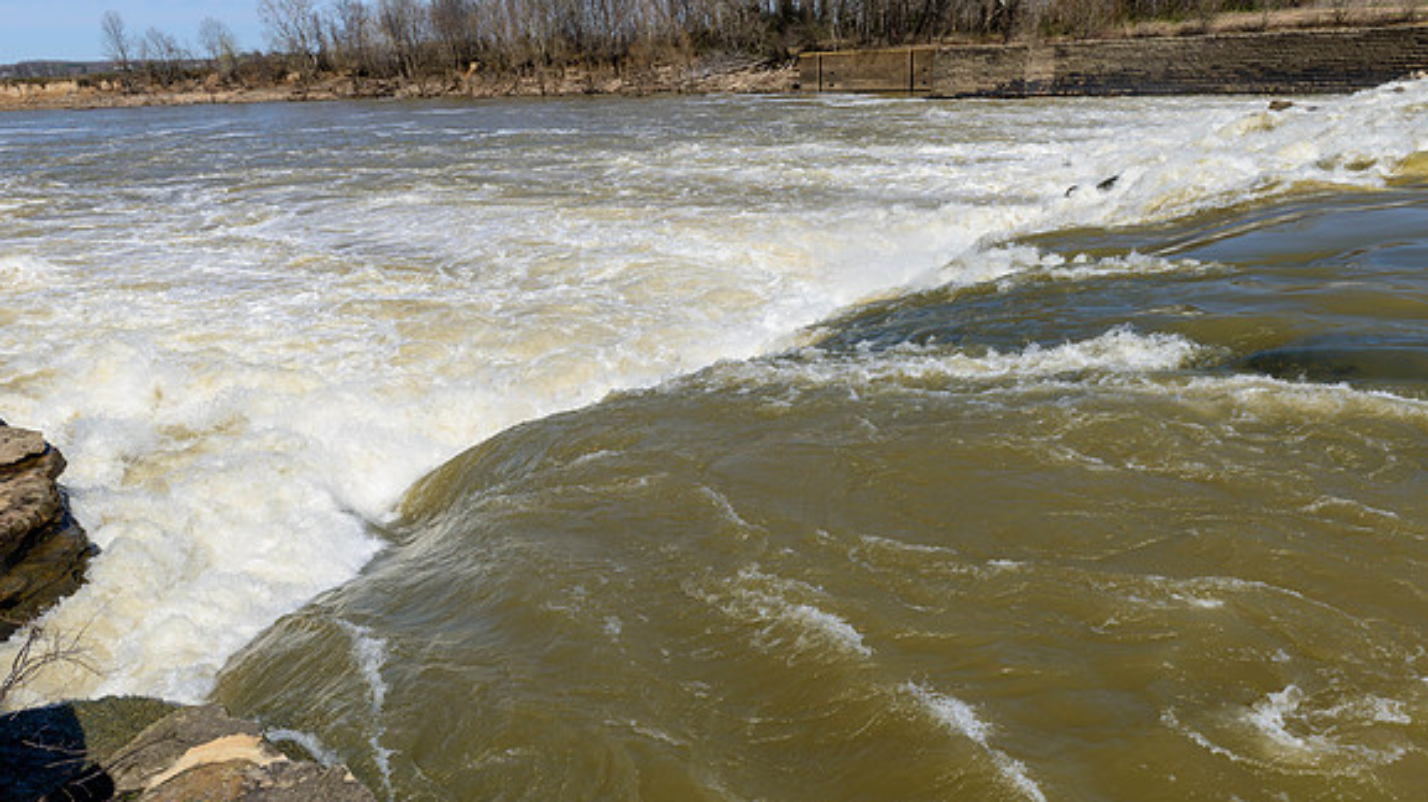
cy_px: 467
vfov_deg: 44.2
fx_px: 984
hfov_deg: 71.9
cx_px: 715
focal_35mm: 26
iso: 100
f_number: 9
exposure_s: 1/400
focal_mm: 24
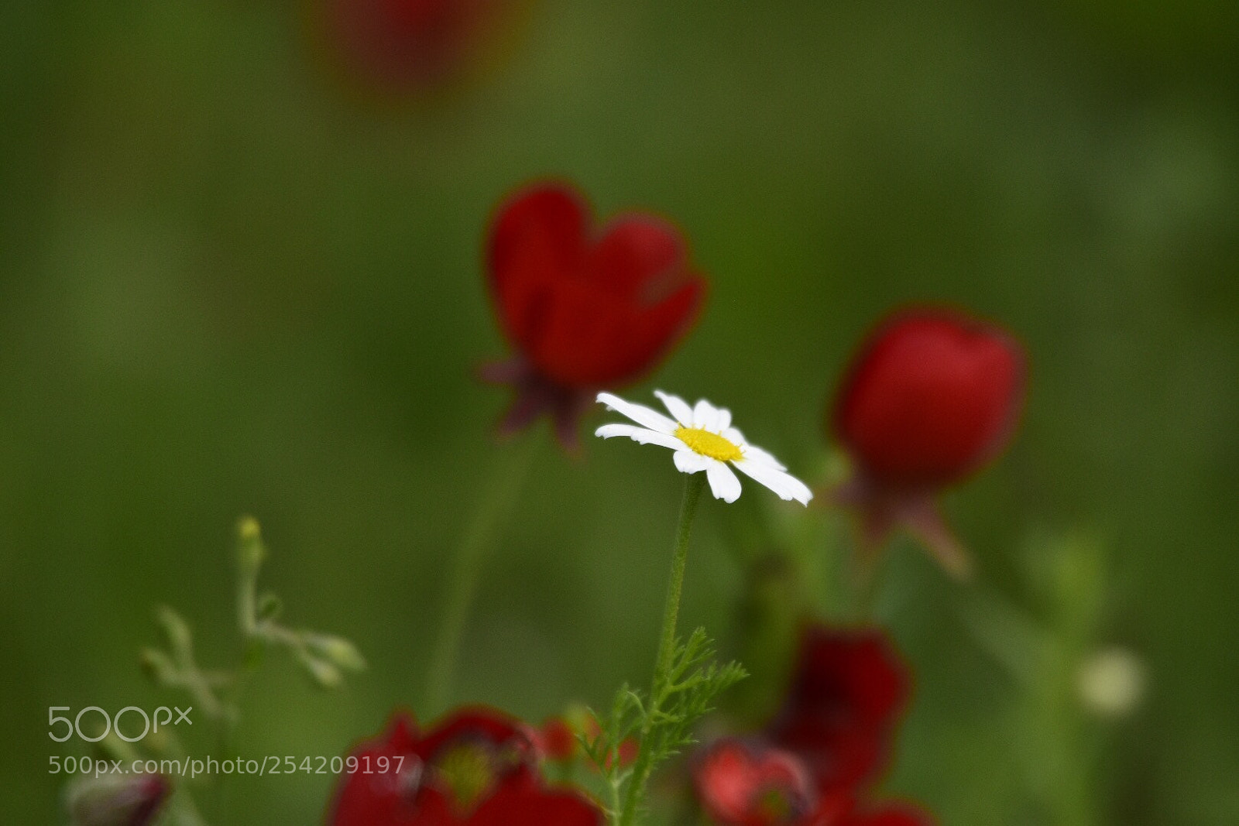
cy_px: 413
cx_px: 620
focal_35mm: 750
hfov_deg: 2.7
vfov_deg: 1.8
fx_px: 25813
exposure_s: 1/1000
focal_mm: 500
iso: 640
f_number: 6.3
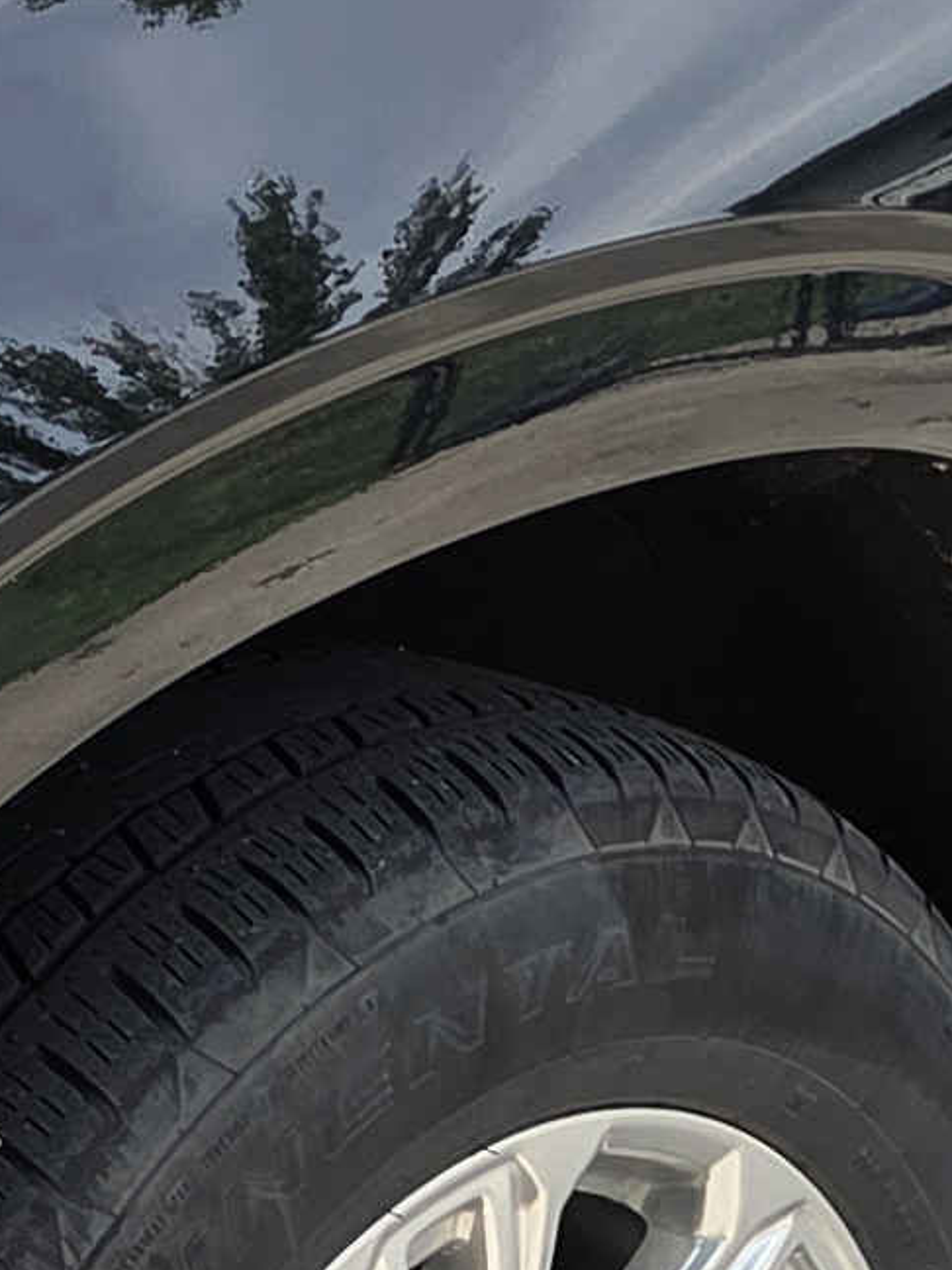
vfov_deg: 13.9
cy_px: 361
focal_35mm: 142
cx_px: 268
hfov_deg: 10.4
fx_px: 5207
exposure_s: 1/1347
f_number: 1.8
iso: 80
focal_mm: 5.4
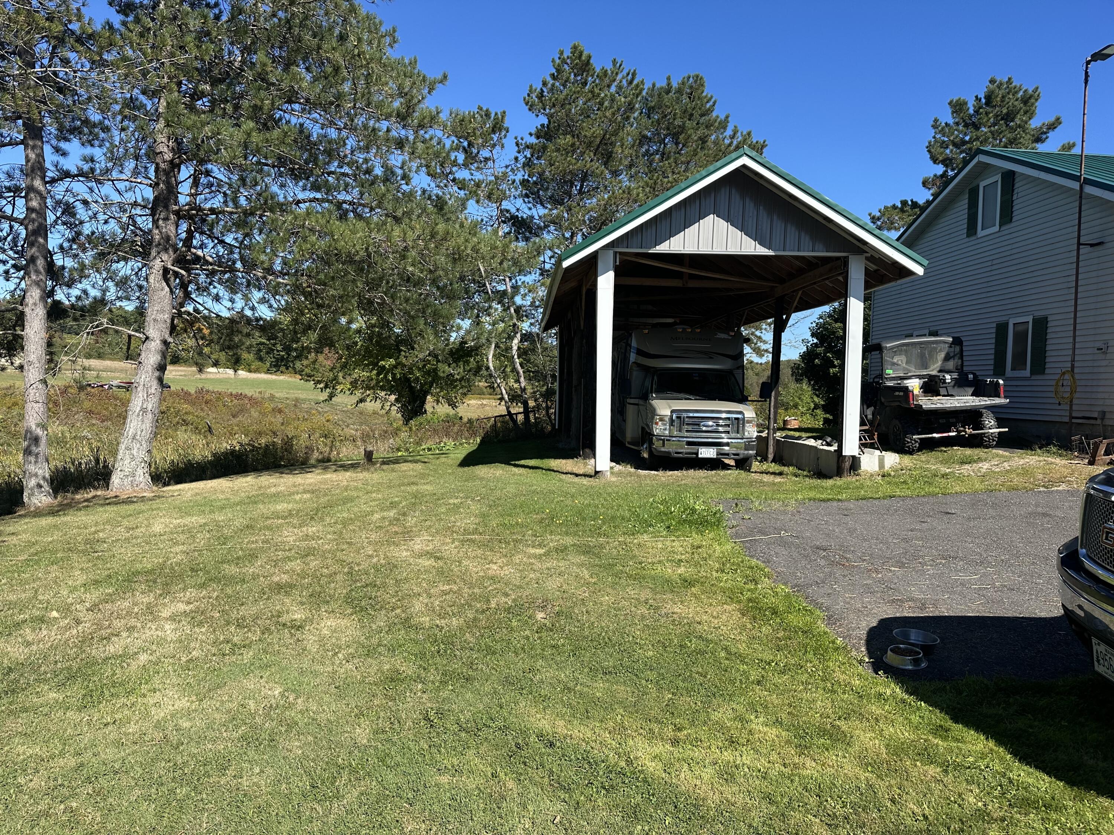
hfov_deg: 71.6
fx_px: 772
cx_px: 557
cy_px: 418
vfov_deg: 56.8
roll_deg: -1.0
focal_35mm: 24
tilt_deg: -1.9
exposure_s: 1/2882
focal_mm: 6.86
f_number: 1.78
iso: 80
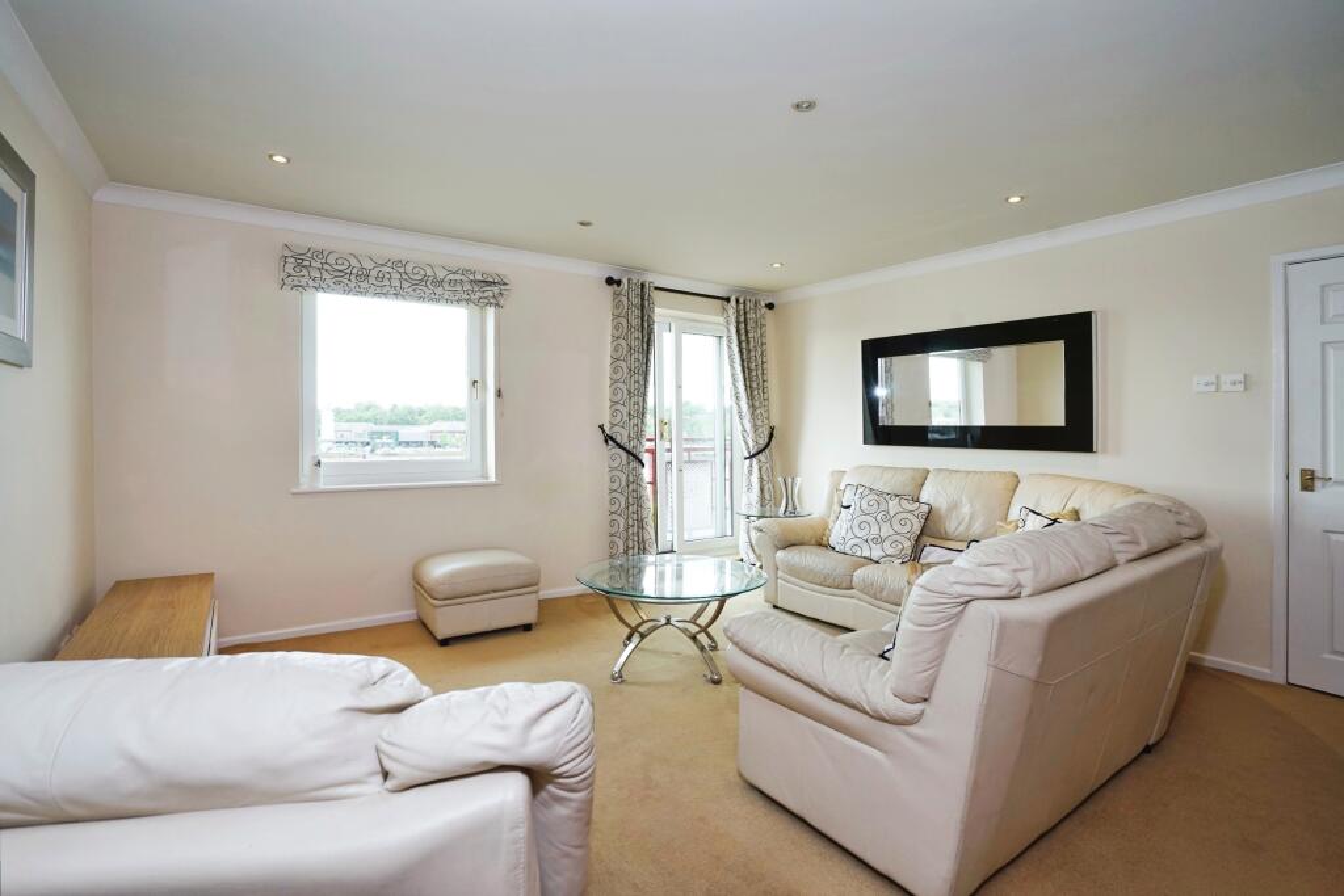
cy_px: 448
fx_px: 597
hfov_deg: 96.7
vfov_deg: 73.8
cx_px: 672
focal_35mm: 16
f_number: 8
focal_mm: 16
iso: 250
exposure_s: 1/25
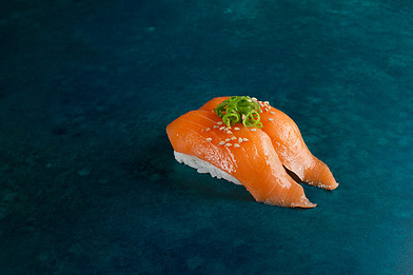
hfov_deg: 27.3
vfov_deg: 18.4
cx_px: 234
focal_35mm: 74
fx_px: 849
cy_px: 145
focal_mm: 50
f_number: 10
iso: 250
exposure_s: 1/250
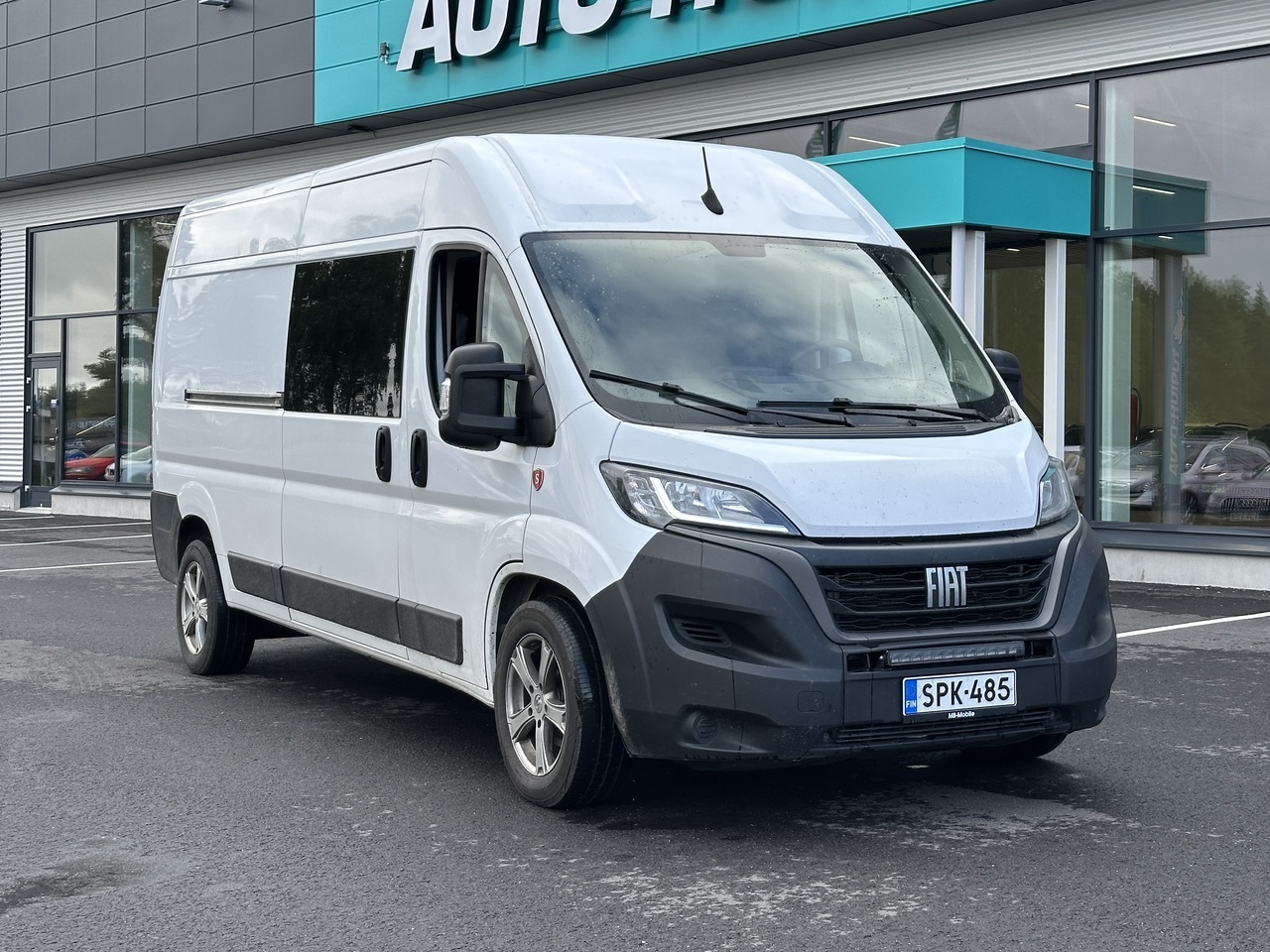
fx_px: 1981
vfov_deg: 27.0
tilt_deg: +0.9
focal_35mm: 54
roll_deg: -0.4
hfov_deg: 35.5
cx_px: 644
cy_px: 425
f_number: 1.78
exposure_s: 1/529
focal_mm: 6.86
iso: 64
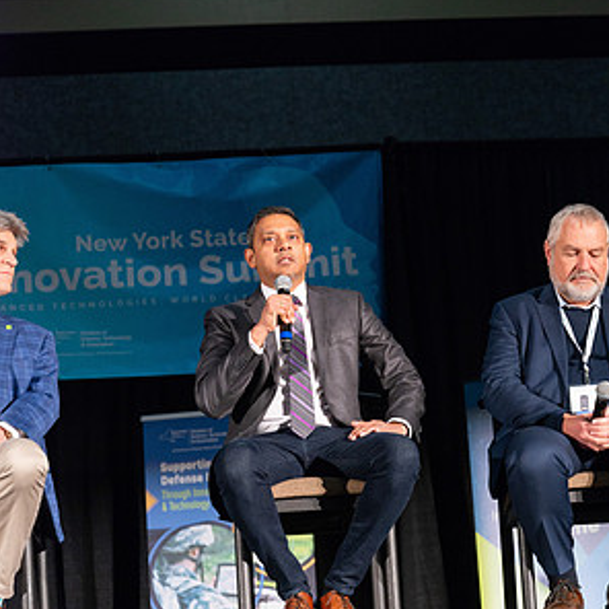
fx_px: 2189
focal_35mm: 110
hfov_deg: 15.8
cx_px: 307
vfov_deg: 15.8
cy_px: 354
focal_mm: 85
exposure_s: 1/200
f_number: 4.5
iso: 1250
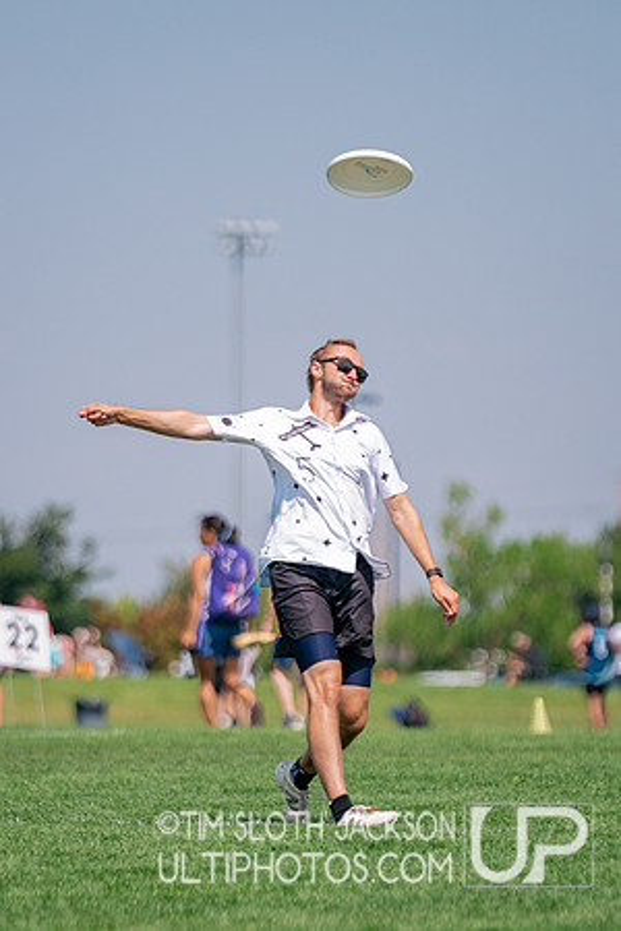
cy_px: 546
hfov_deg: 3.8
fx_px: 9274
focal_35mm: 358
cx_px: 373
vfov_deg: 5.7
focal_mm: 200
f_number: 2.8
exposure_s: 1/10000
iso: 640
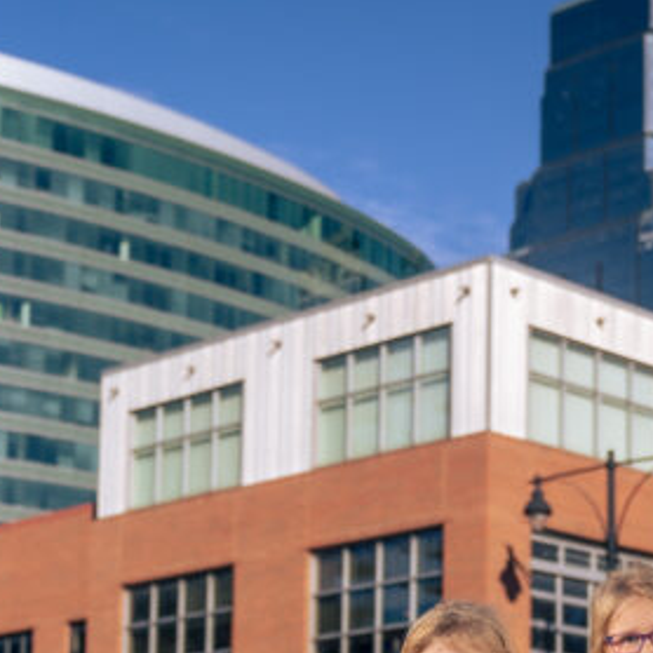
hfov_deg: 17.6
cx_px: 773
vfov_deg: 17.8
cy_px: 725
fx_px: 2006
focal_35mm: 94
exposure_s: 1/1250
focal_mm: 30
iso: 50
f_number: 2.8
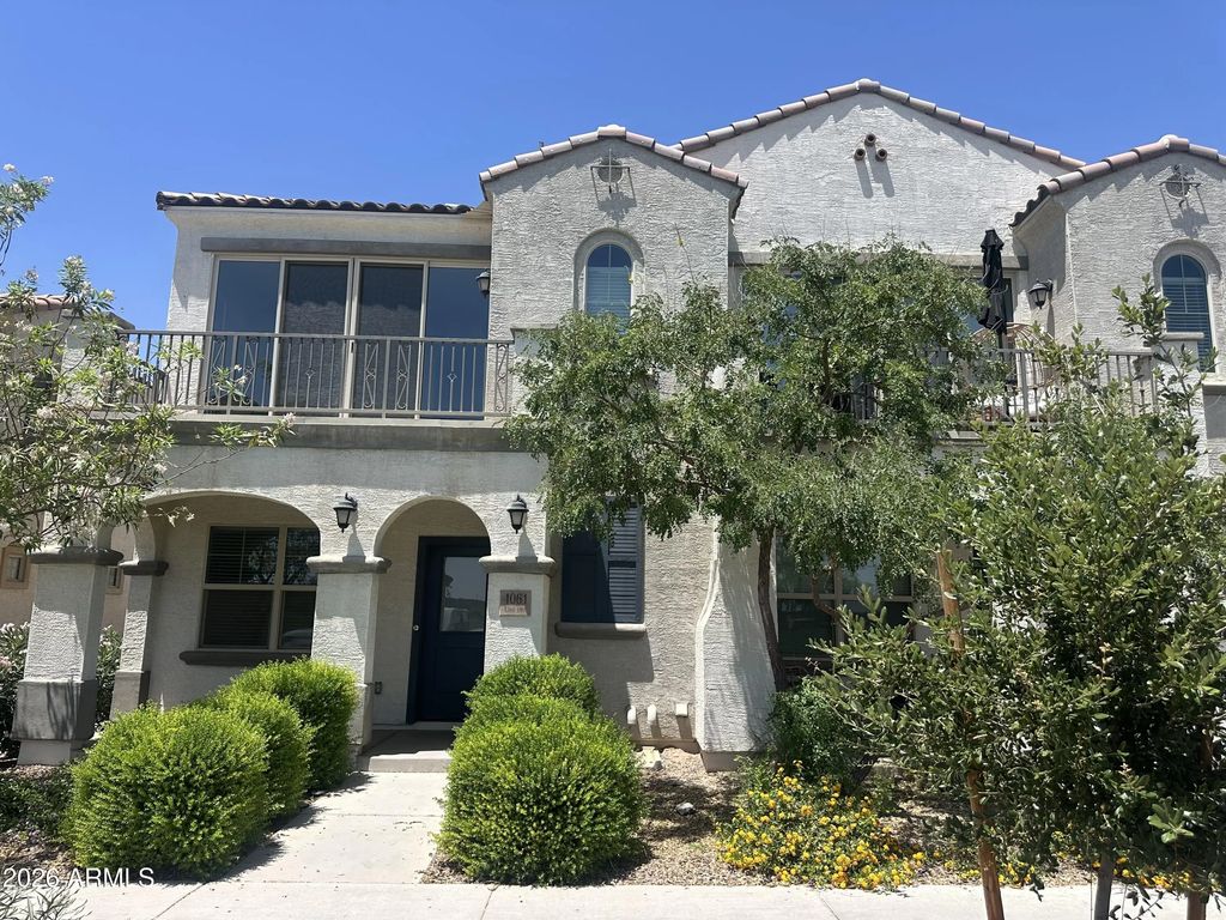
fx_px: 850
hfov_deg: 71.6
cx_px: 613
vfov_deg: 56.8
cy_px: 460
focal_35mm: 24
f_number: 1.78
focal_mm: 6.86
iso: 80
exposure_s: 1/3356
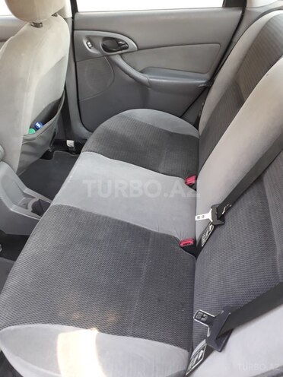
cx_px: 142
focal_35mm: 27
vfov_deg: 65.3
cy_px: 188
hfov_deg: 51.4
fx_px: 294
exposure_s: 1/33
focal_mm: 3.6
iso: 125
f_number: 1.9
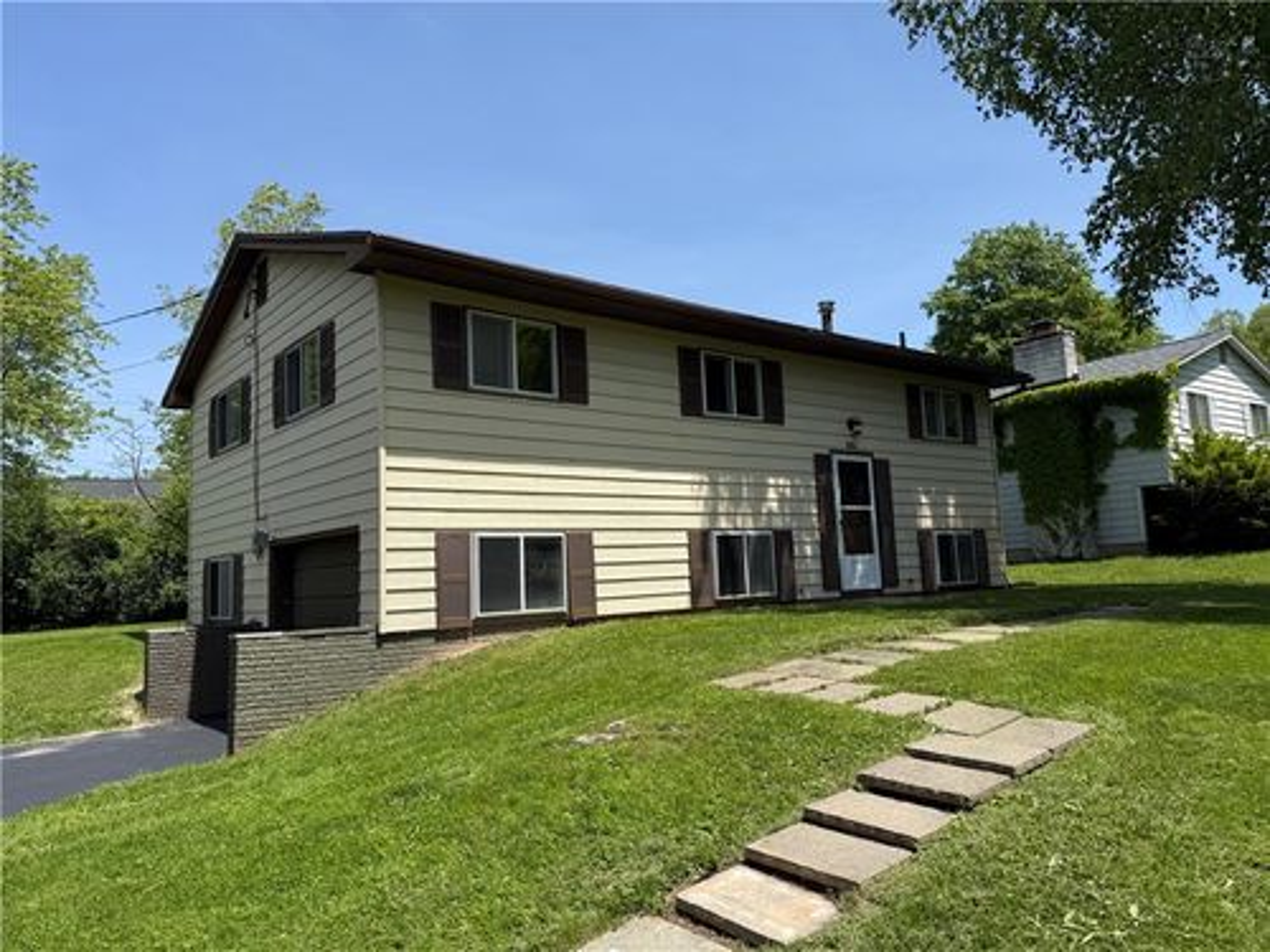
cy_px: 476
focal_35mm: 24
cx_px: 635
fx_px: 881
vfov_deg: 56.8
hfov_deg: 71.6
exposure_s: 1/3584
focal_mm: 6.76
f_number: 1.78
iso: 80
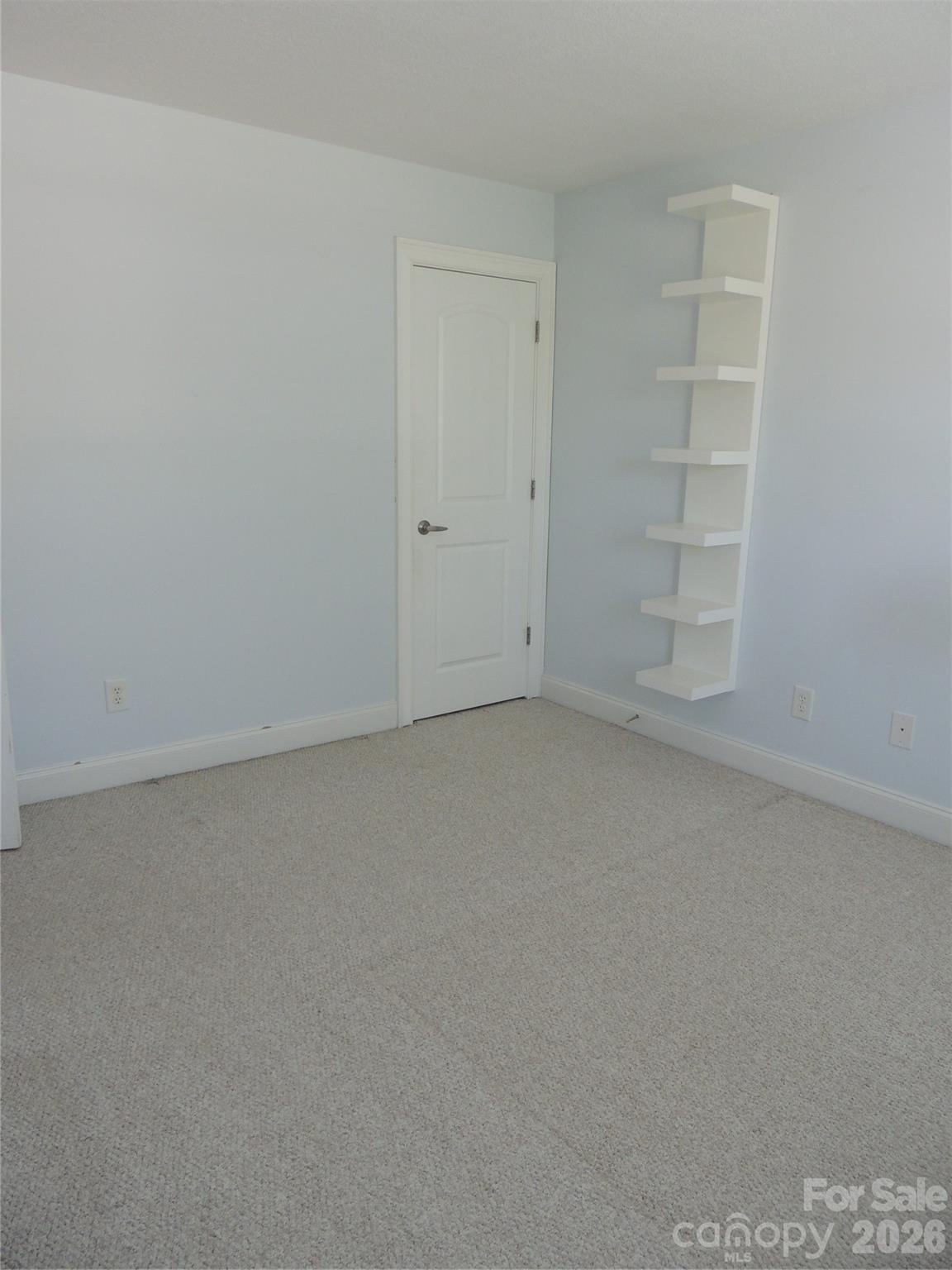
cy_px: 635
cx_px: 476
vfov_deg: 71.6
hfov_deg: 56.8
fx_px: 880
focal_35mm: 24
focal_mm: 4.3
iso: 200
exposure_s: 1/30
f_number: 3
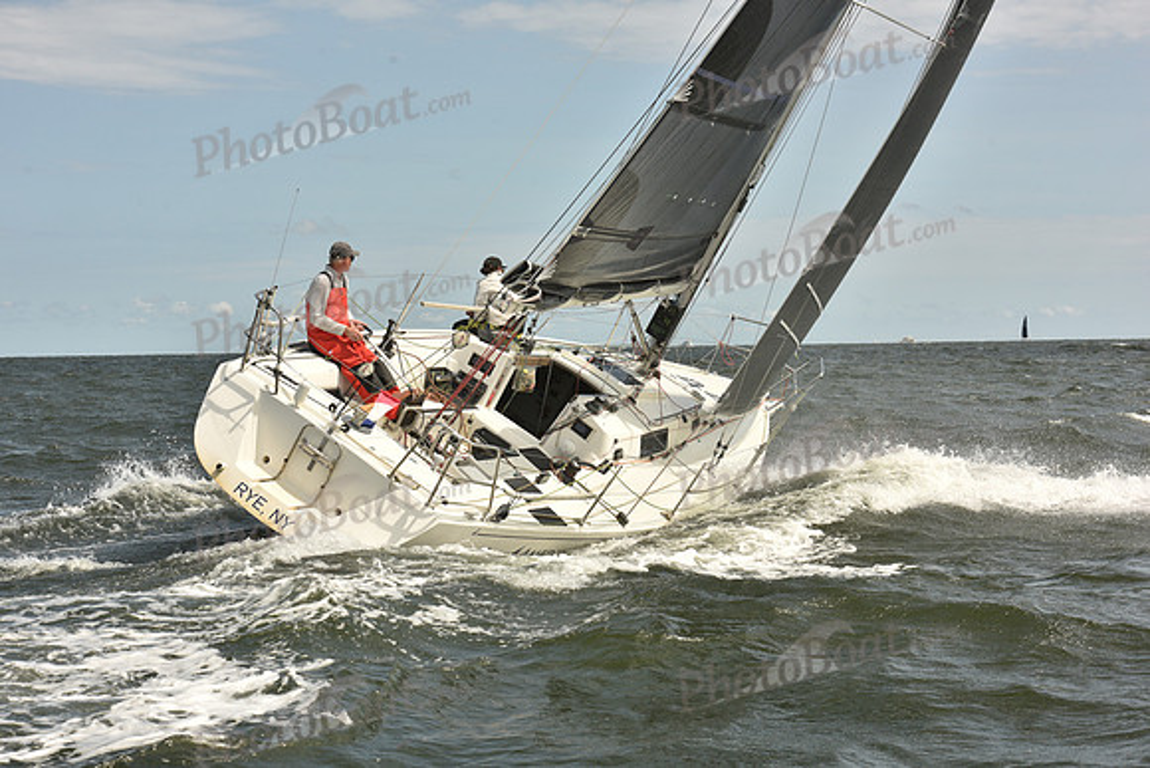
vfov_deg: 19.5
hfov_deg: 28.8
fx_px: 2237
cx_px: 575
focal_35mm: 70
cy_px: 384
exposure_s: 1/800
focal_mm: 70
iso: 250
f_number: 10
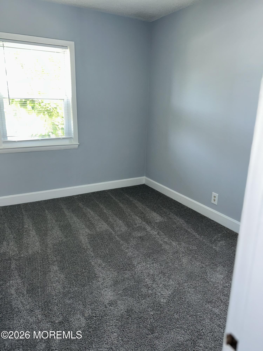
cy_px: 176
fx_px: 263
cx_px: 132
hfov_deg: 53.1
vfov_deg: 67.3
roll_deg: -1.7
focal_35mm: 26
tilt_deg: -16.4
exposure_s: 1/28
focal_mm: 5.7
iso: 64
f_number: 1.5
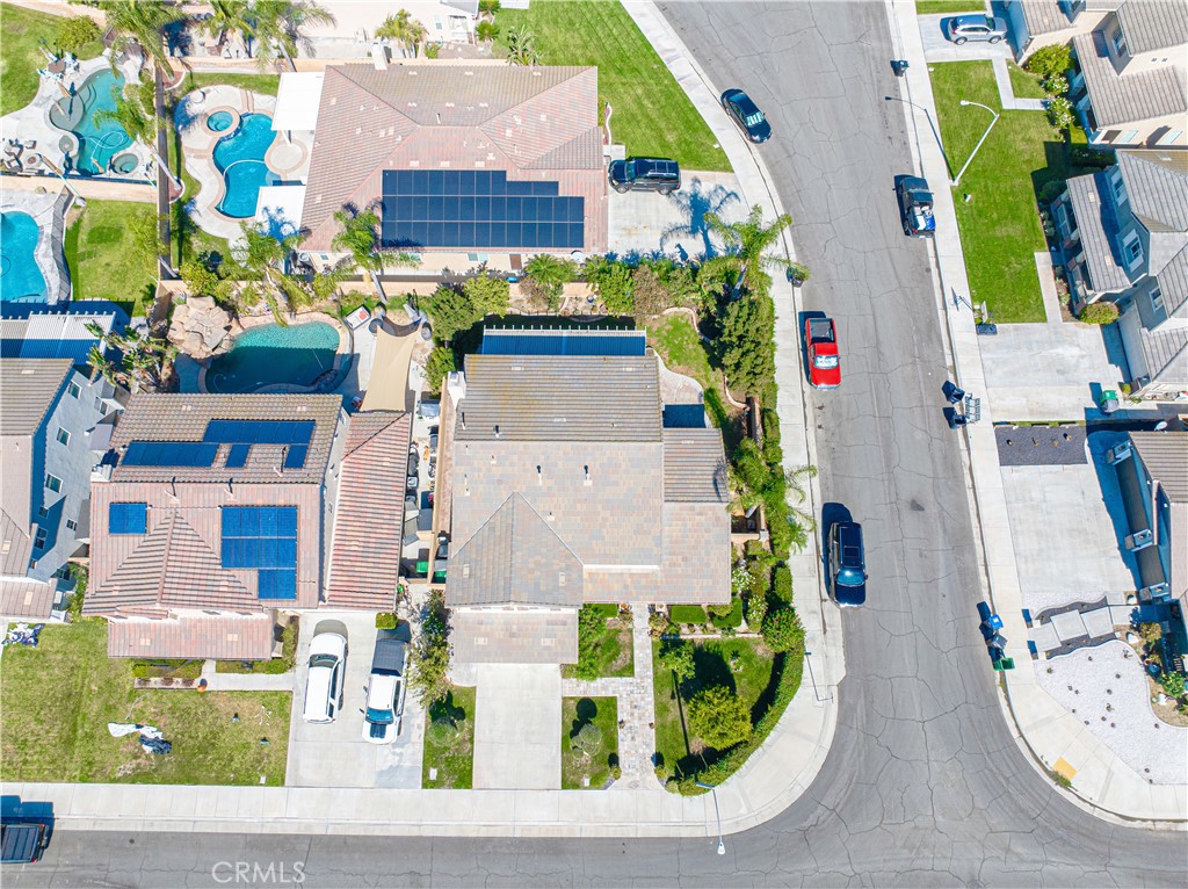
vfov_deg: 56.7
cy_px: 444
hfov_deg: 71.6
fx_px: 823
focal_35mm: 24
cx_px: 594
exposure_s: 1/1600
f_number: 2.8
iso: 100
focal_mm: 12.29
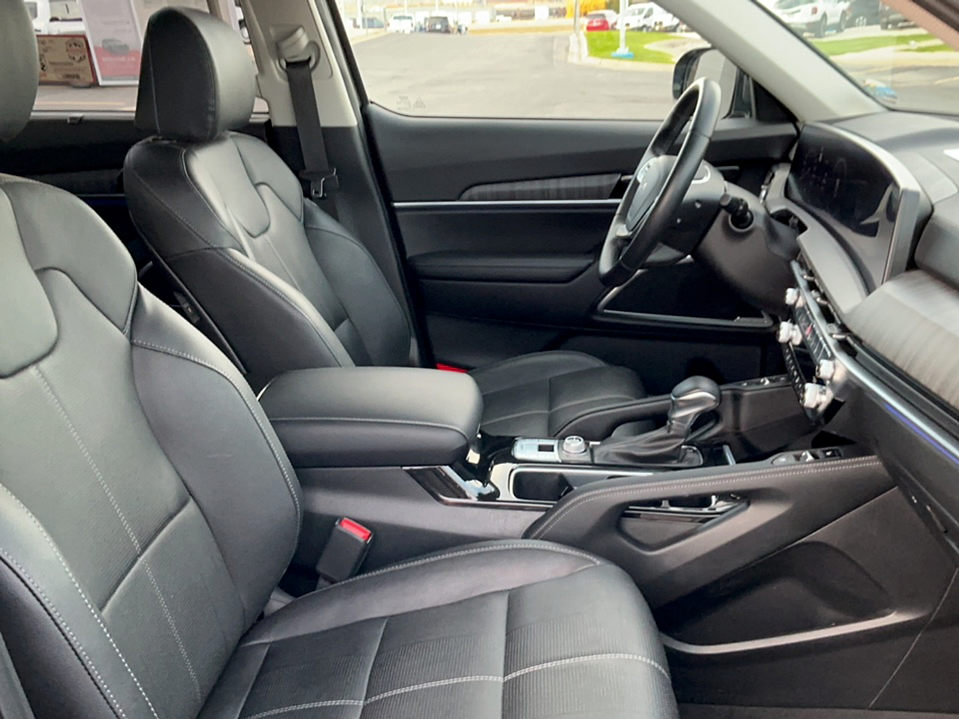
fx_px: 831
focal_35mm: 30
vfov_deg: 46.8
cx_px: 480
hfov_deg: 60.0
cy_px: 360
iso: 100
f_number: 1.8
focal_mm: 3
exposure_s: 1/60
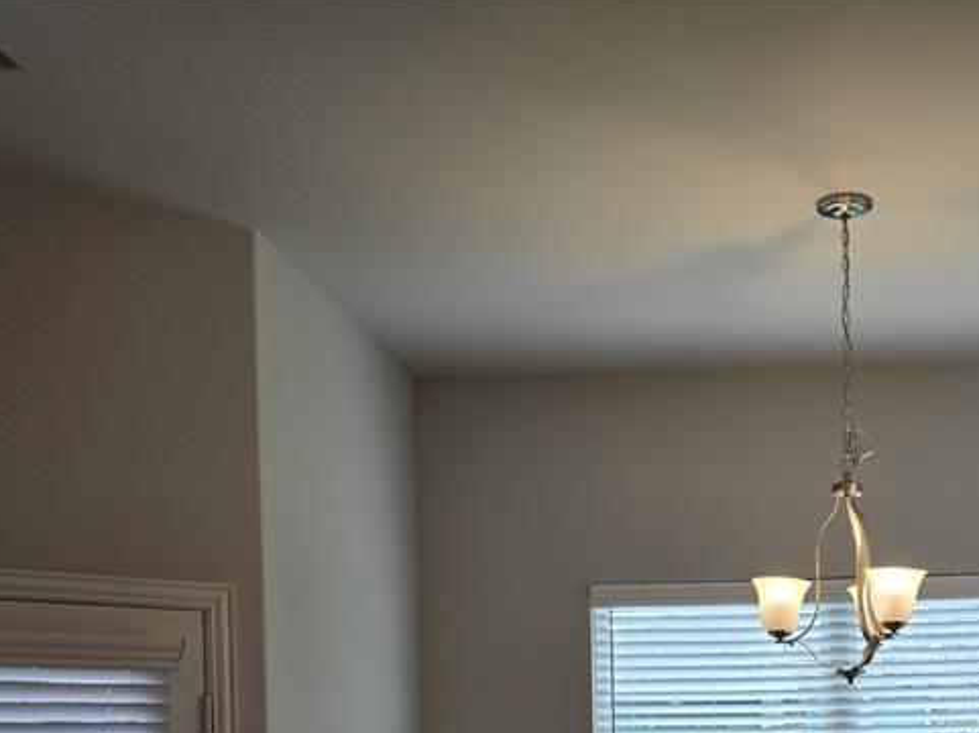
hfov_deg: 37.7
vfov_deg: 27.5
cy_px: 774
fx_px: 1385
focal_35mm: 49
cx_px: 765
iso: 50
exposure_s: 1/120
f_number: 1.7
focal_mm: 6.3
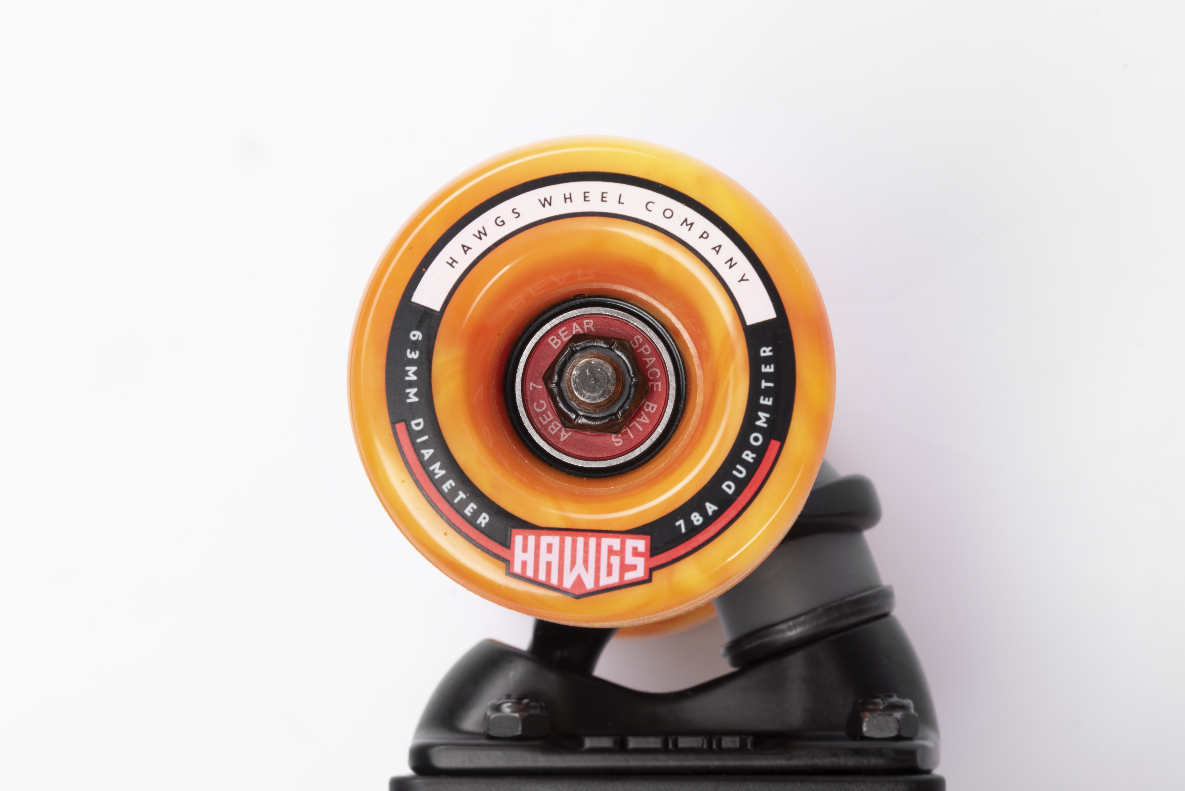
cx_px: 592
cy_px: 396
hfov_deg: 17.1
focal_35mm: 120
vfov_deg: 11.4
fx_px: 3951
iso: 125
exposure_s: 1/100
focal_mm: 120
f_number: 20
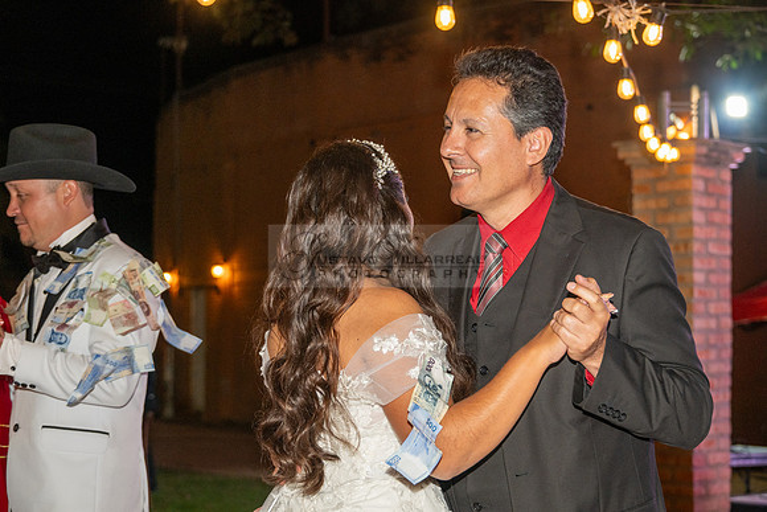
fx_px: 1492
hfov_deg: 28.8
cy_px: 256
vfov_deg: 19.5
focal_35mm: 70
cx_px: 384
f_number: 6
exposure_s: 1/200
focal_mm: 70
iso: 2000
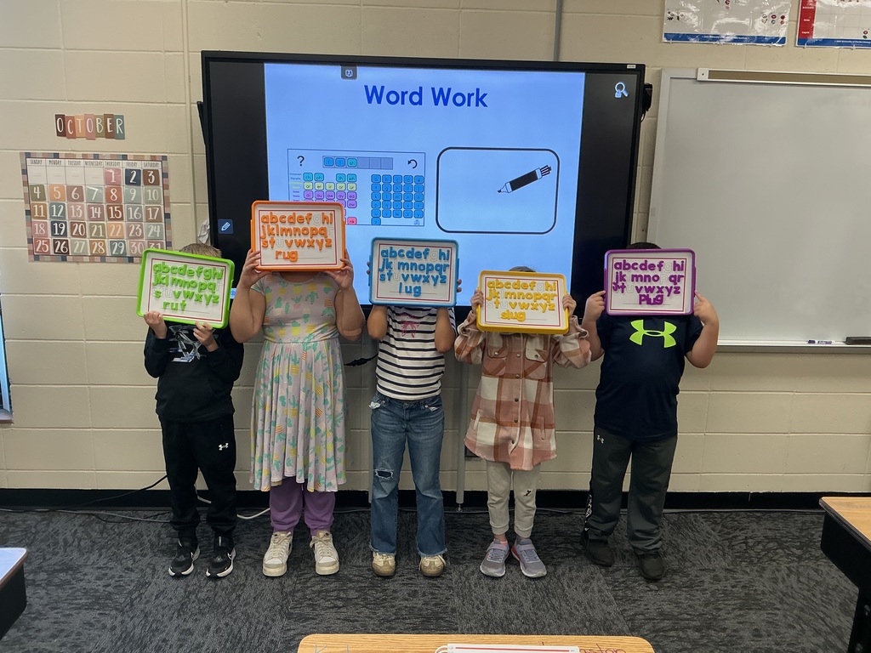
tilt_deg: -12.8
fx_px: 730
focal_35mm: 29
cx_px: 436
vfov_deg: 48.2
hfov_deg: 61.7
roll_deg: -2.0
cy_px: 326
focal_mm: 3
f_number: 1.8
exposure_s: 1/60
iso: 50
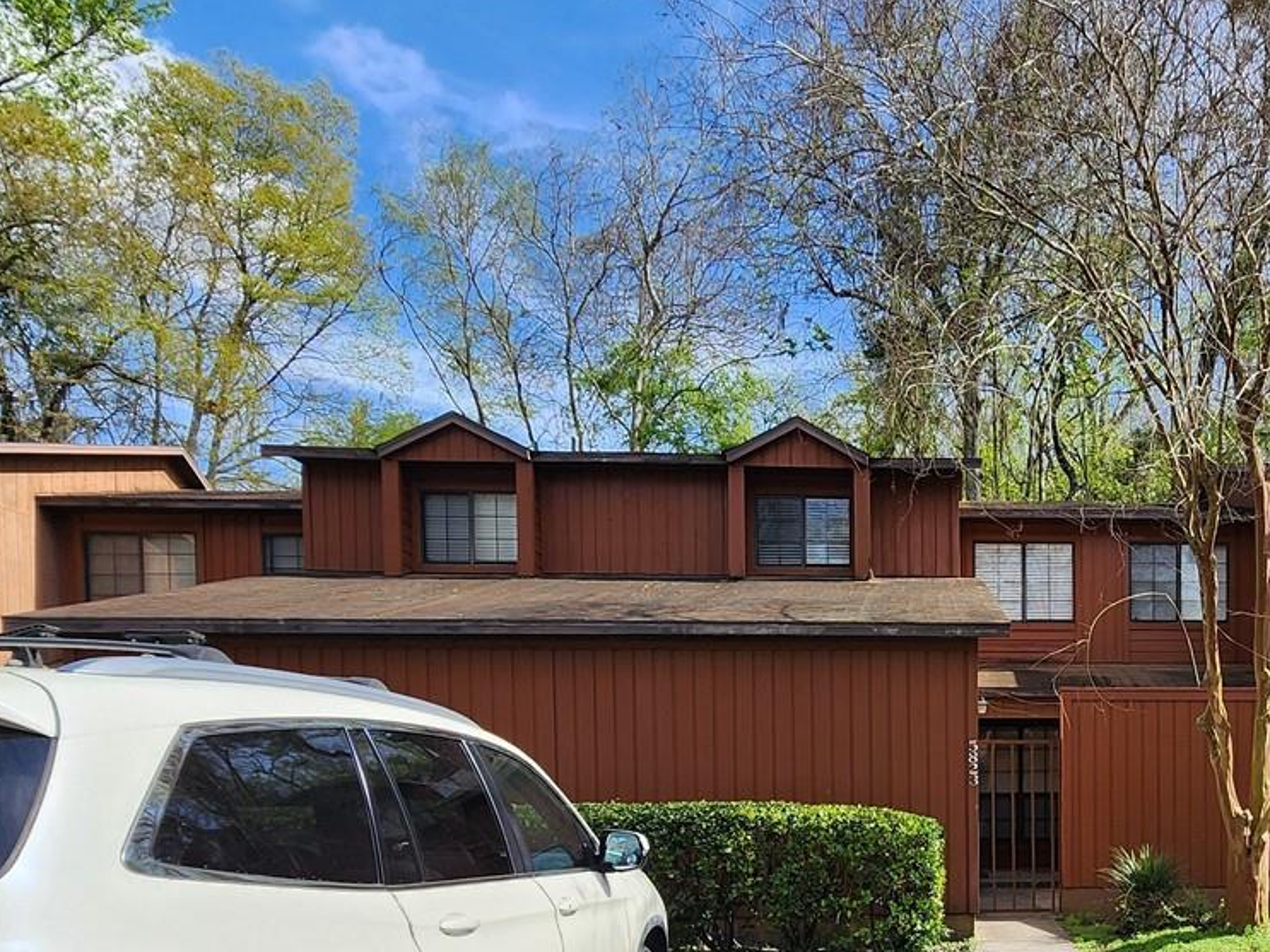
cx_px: 1000
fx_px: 1027
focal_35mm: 28
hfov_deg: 59.0
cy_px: 829
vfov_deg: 45.7
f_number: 2.2
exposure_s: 1/1276
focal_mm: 2.2
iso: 50
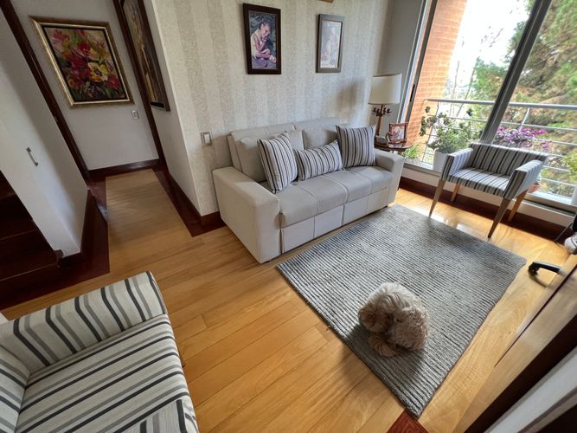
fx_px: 217
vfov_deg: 89.9
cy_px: 216
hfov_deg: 106.2
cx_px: 288
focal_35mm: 13
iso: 250
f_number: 1.8
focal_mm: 1.57
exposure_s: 1/96
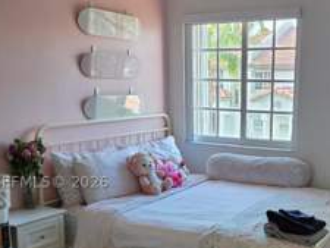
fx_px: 467
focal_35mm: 49
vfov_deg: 29.3
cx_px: 243
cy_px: 182
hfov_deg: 38.0
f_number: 1.8
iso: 80
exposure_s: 1/120
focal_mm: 5.4
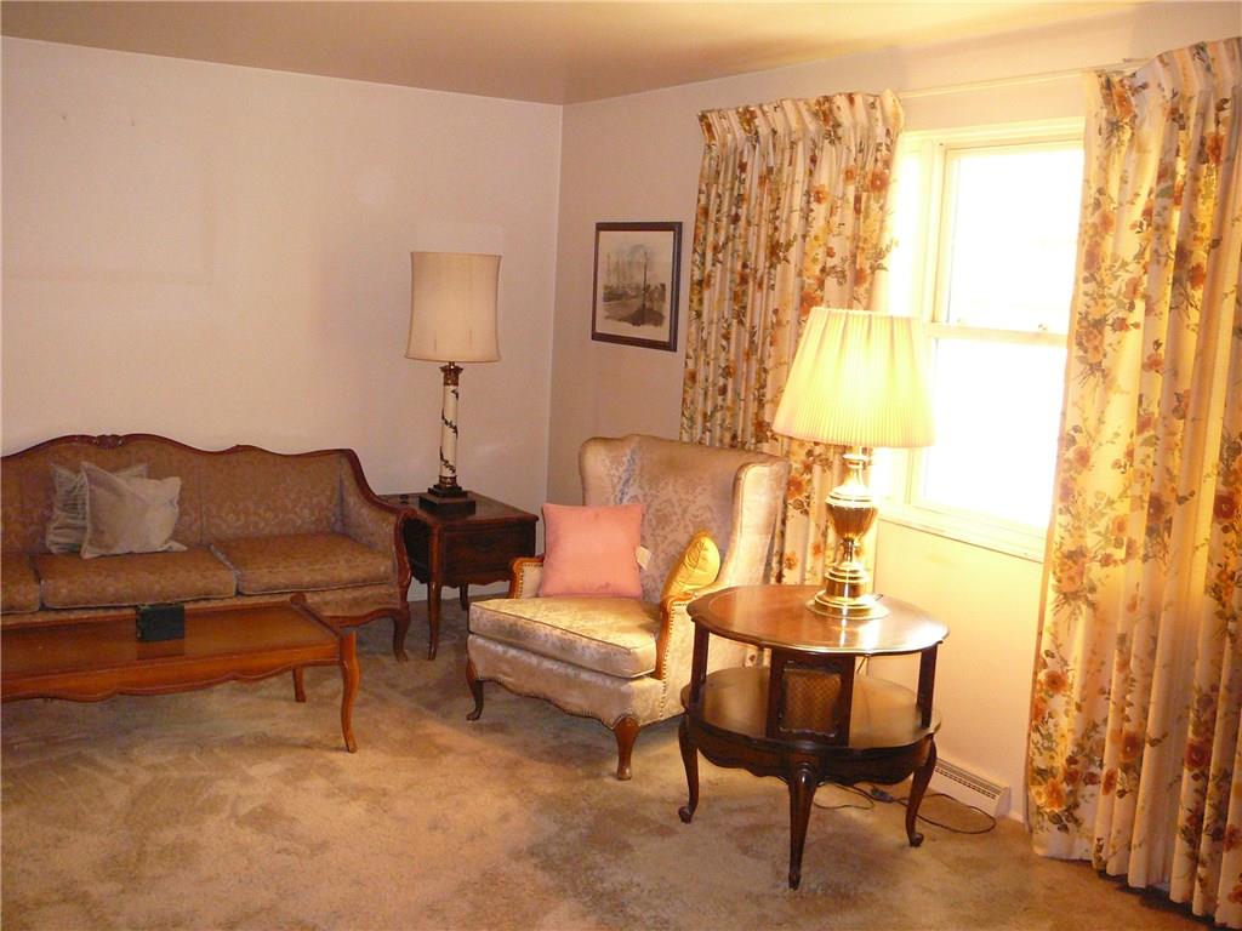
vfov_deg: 40.7
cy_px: 466
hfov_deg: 52.6
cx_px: 621
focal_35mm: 35
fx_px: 1256
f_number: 2.8
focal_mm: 5.2
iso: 400
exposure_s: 1/30
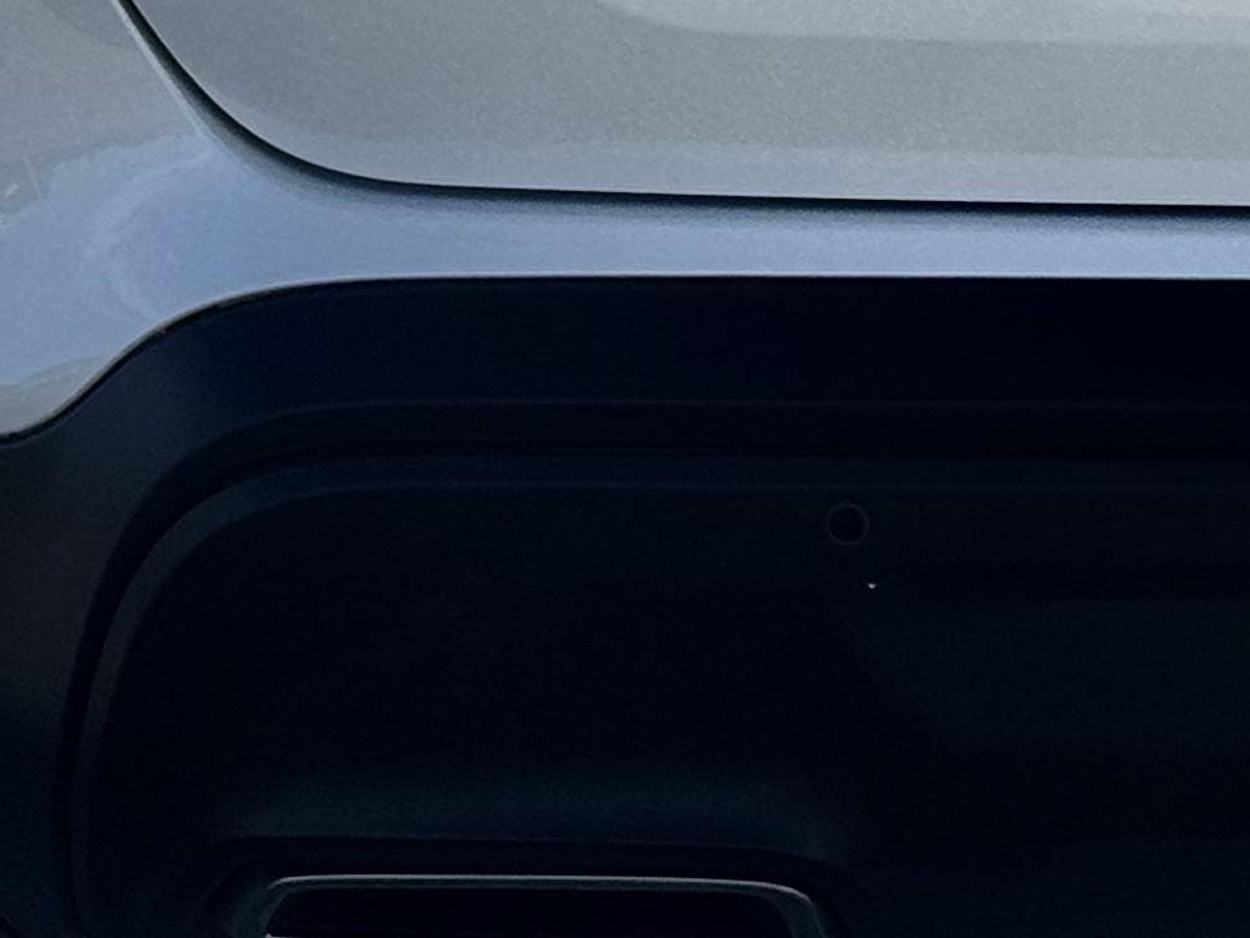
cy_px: -479
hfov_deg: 9.9
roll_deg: +1.3
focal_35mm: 197
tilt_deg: -7.4
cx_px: 1591
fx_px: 7116
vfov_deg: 7.4
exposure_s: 1/6410
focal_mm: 6.76
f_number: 1.78
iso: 64
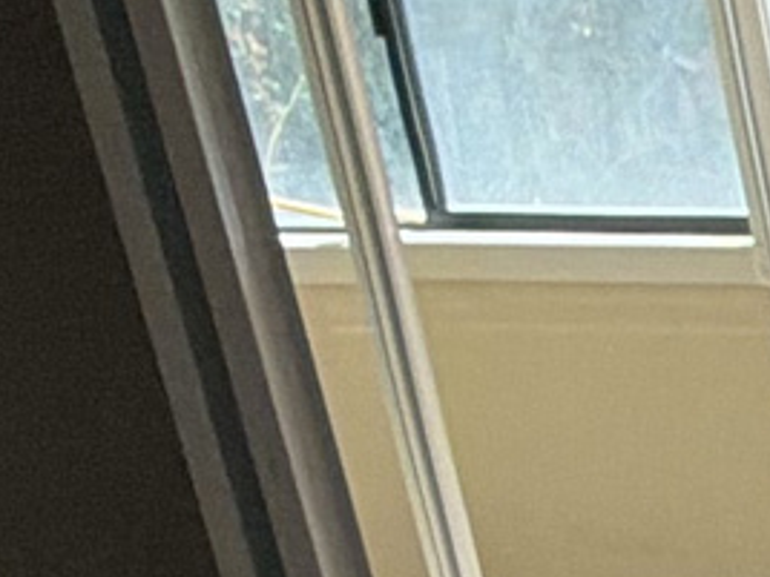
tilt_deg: -16.7
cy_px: 752
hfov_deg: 10.5
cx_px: 2485
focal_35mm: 107
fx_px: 2380
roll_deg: +1.1
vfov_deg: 13.3
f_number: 2.2
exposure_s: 1/121
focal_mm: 2.22
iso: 125
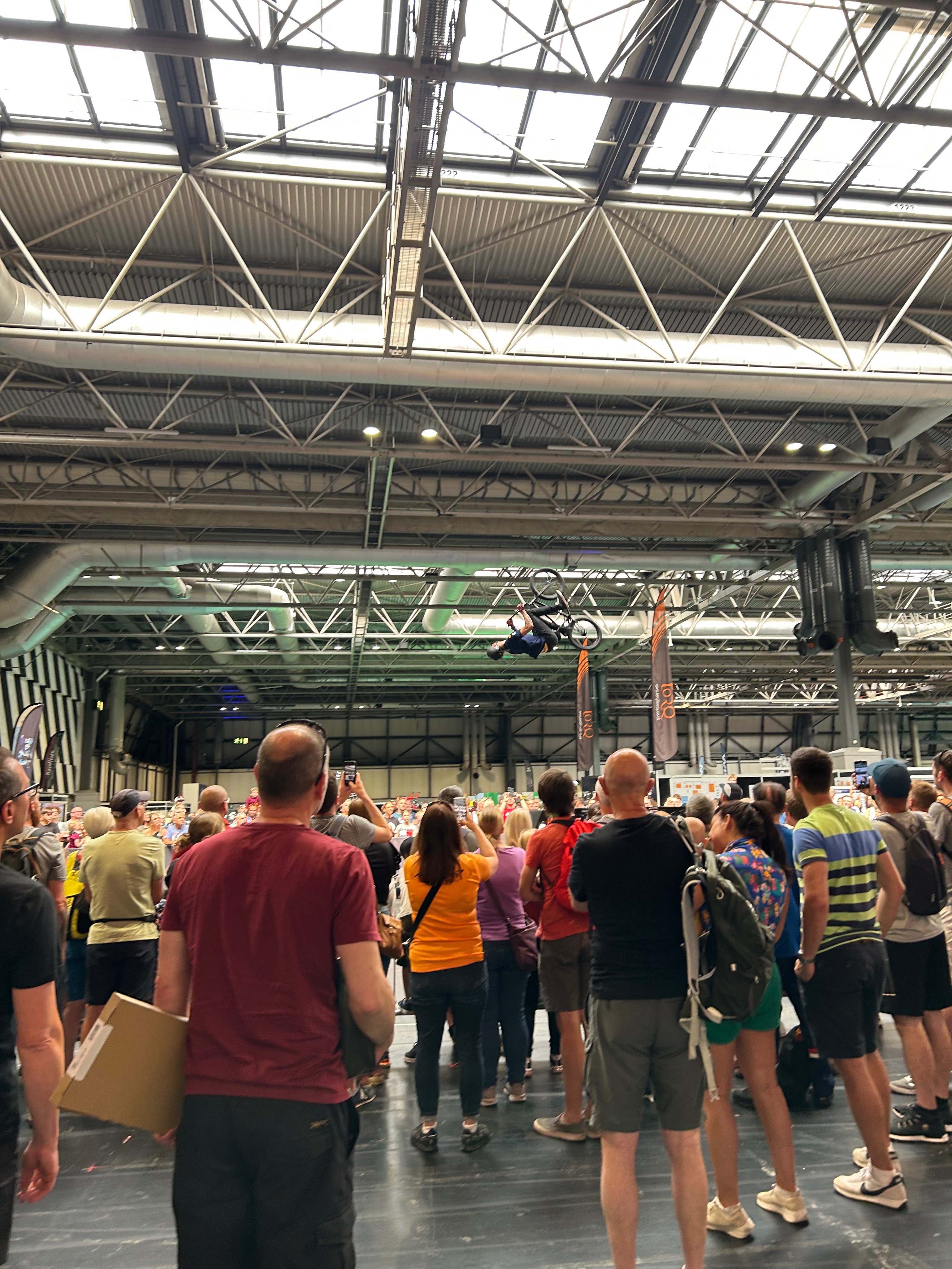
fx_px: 953
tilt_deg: +11.0
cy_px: 634
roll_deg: +1.7
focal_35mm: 26
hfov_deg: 53.1
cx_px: 476
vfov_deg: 67.3
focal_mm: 5.7
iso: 64
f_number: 1.5
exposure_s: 1/50
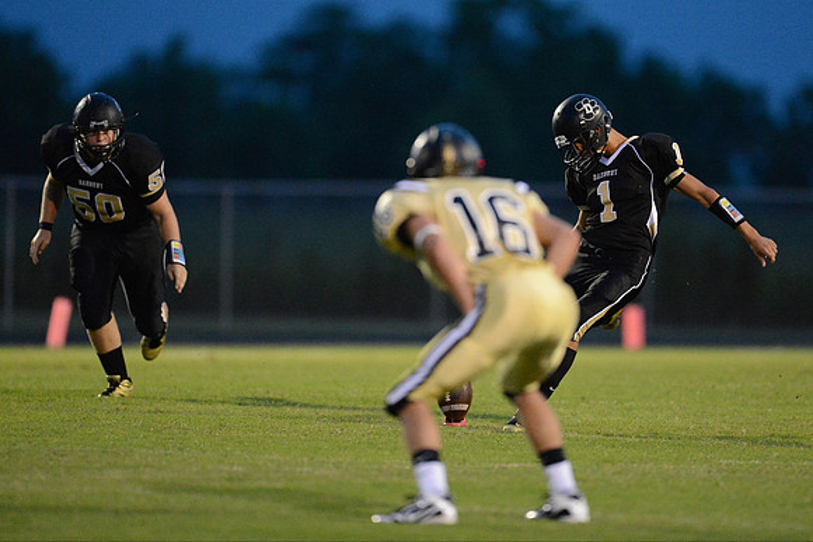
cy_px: 271
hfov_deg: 5.2
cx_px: 406
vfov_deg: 3.4
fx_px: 9035
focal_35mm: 400
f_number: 2.8
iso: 12800
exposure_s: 1/800
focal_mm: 400
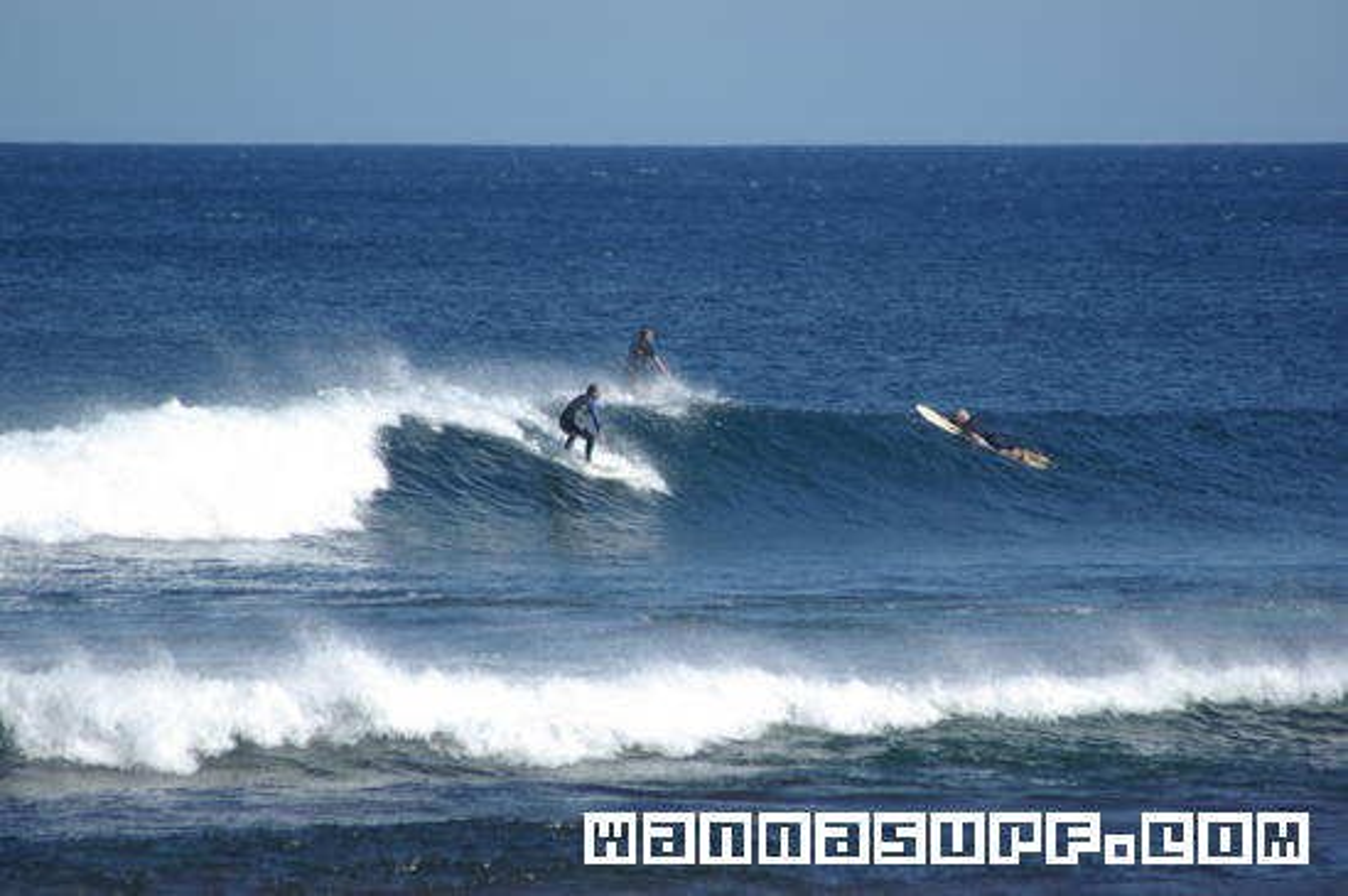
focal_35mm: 450
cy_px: 448
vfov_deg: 3.0
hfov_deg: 4.6
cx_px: 674
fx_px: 16835
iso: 100
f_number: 6.7
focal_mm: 300
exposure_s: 1/350
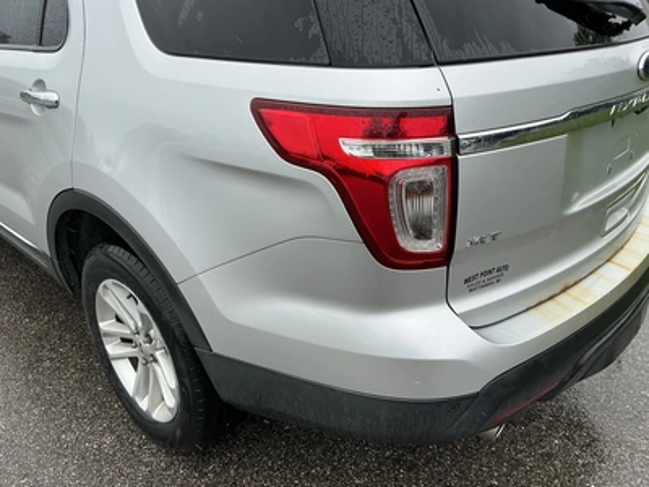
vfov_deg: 49.7
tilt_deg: -26.5
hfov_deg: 63.4
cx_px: 324
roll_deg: -1.8
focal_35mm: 28
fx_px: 525
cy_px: 244
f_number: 1.8
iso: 25
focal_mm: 3
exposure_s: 1/545
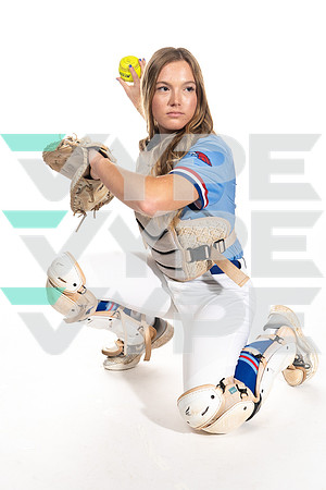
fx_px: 570
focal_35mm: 42
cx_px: 173
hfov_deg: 31.9
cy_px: 245
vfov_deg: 46.4
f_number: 6.3
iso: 400
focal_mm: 28
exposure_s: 1/250
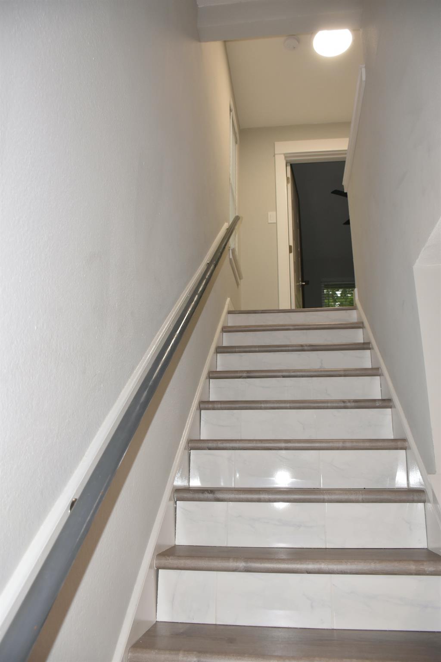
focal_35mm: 27
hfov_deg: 47.9
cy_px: 331
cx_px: 220
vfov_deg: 67.4
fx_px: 496
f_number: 4.5
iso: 640
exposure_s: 1/80
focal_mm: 18
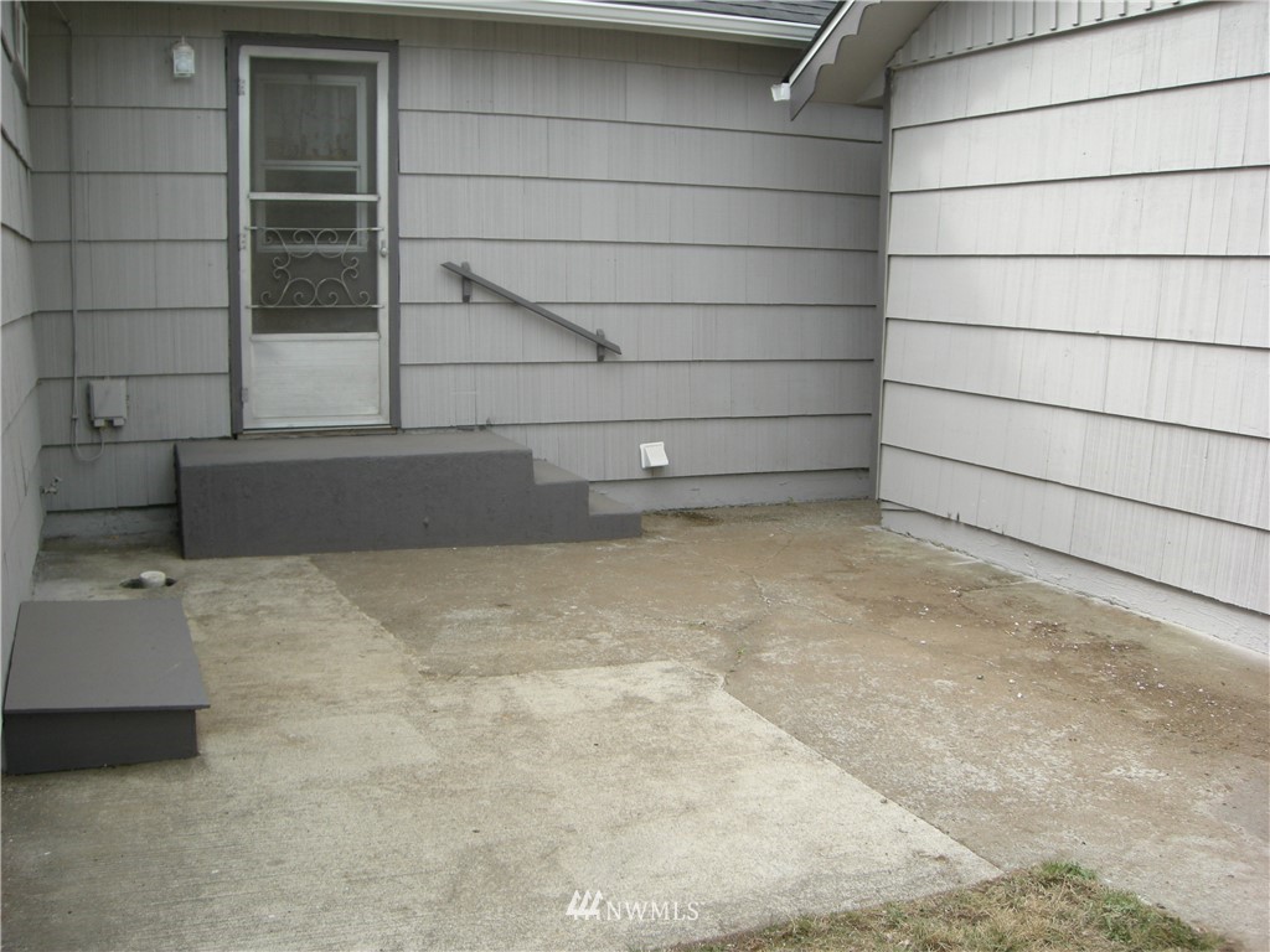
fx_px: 1321
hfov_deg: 51.4
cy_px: 476
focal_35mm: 36
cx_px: 635
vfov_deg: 39.7
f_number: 4.3
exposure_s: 1/147
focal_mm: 7.5
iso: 64
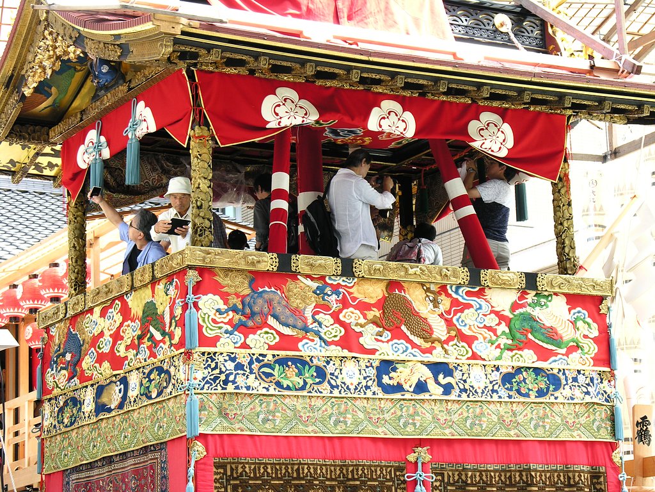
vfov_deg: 14.2
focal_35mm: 104
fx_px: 1968
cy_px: 246
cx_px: 328
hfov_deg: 18.9
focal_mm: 26.5
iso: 50
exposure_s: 1/47.5
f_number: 4.2
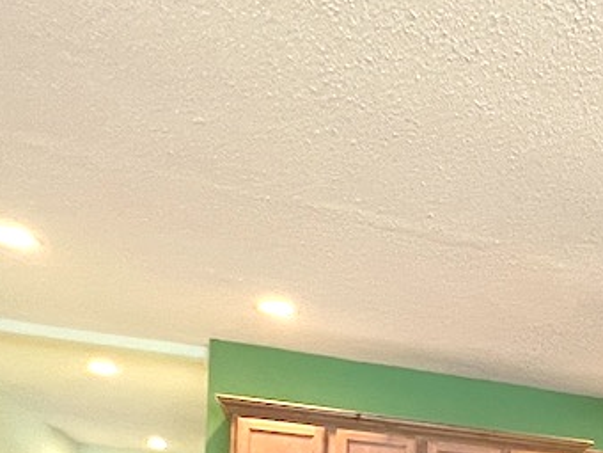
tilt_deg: -2.7
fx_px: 854
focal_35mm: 49
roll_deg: -1.3
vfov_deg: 25.2
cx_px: 867
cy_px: 608
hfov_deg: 28.3
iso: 250
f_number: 1.8
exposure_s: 1/60
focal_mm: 1.57
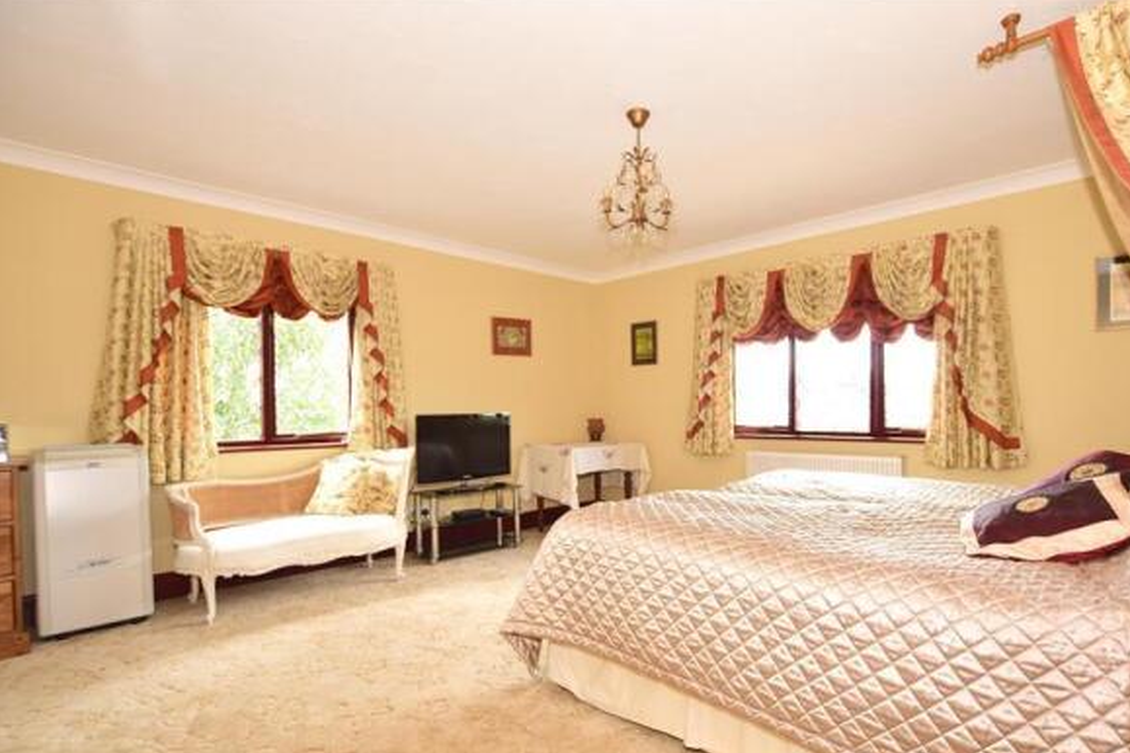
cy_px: 416
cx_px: 621
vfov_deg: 70.2
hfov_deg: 93.0
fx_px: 534
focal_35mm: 17
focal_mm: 10
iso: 200
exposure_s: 1/30
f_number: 5
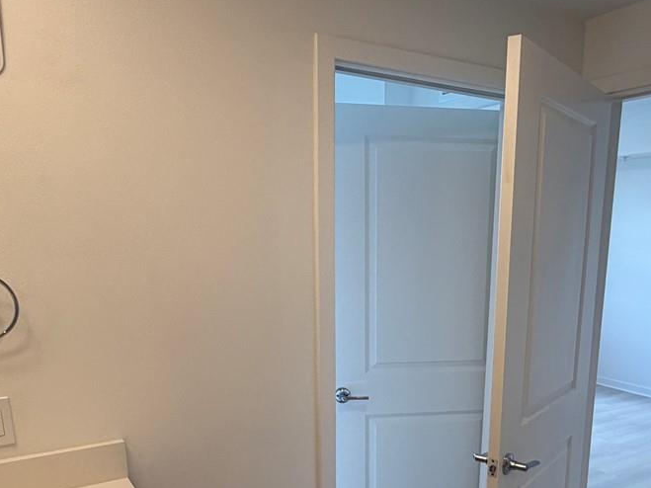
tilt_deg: -12.0
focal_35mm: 34
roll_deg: -0.9
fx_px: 639
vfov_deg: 40.3
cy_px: 380
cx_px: 391
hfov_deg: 53.6
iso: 100
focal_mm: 2.22
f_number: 2.2
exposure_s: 1/120
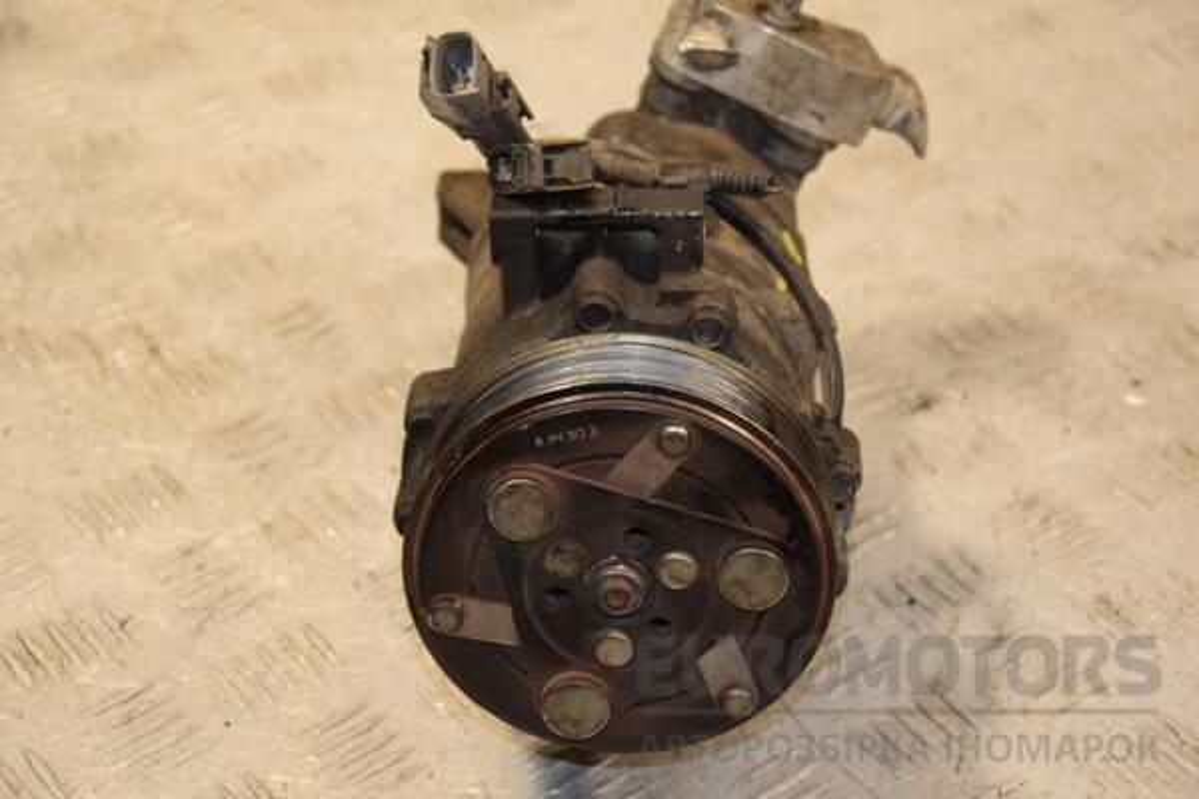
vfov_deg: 14.7
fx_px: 3097
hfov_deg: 21.9
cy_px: 400
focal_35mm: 93
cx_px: 600
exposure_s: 1/160
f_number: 5.3
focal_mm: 62
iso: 800
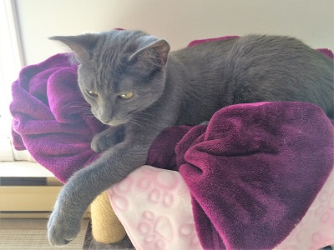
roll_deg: +0.5
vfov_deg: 48.2
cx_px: 167
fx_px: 280
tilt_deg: -28.6
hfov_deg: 61.7
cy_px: 125
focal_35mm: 29
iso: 32
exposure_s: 1/60
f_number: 2.2
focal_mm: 4.15
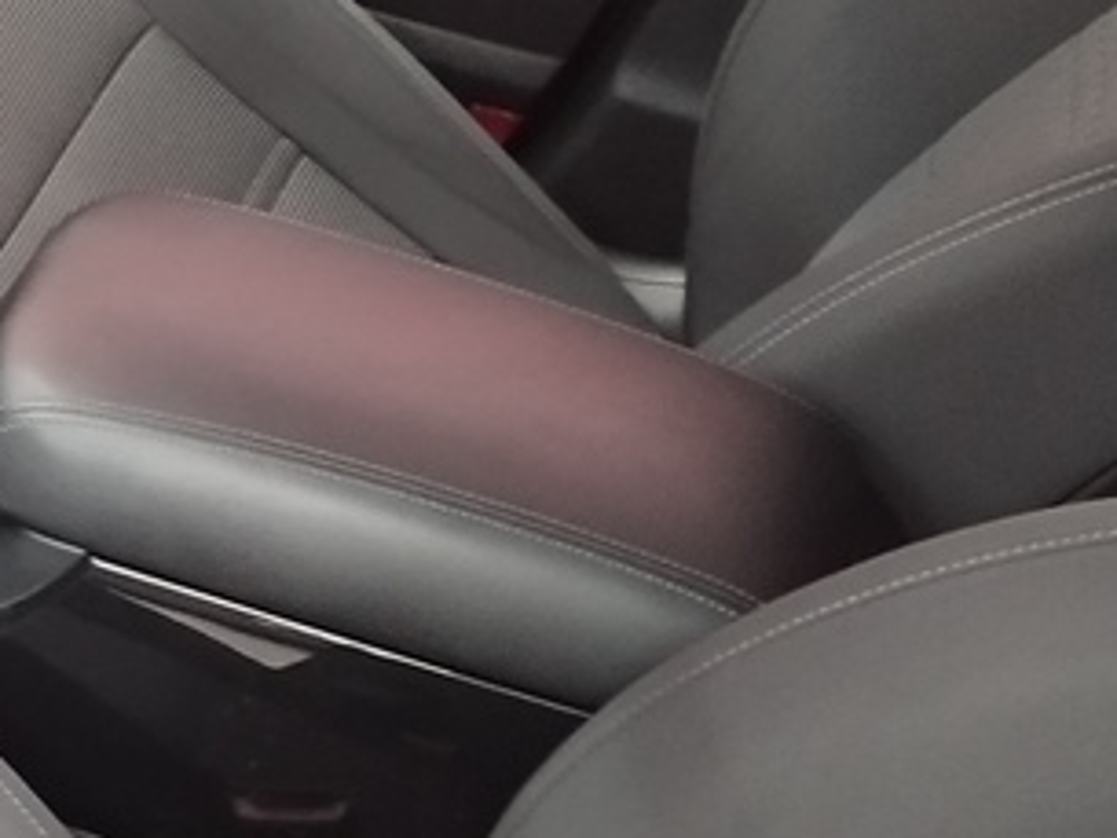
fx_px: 3809
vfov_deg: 12.6
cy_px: 501
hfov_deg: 15.4
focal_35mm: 118
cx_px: -546
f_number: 1.89
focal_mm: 5.95
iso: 450
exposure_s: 1/20
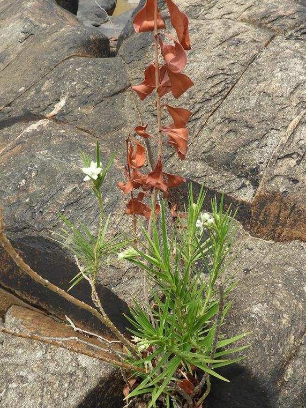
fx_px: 401
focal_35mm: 34
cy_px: 225
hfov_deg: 41.8
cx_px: 158
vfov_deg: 53.8
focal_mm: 4.3
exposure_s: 1/800
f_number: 3.3
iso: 100
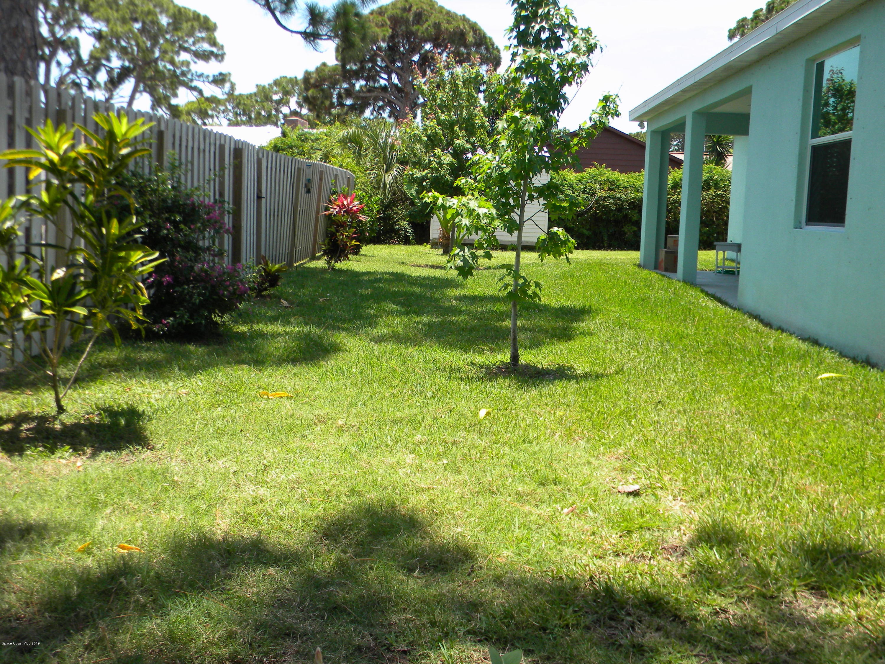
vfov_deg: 39.7
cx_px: 442
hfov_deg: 51.4
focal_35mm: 36
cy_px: 332
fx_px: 920
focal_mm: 6.4
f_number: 3.7
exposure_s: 1/500
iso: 109
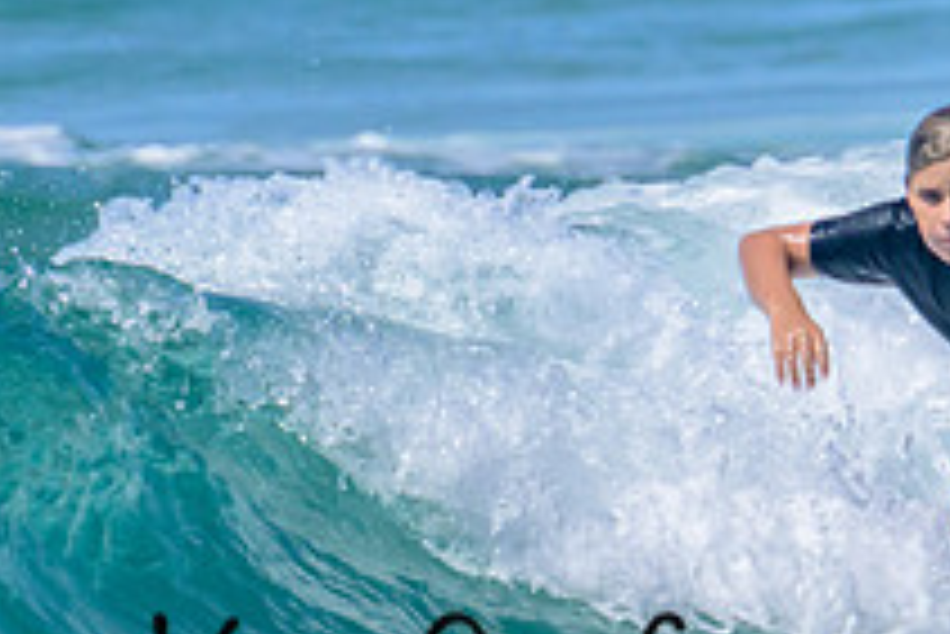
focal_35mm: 2989
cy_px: 473
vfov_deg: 0.5
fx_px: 78928
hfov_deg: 0.7
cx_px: 892
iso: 1600
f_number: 16
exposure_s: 1/2000
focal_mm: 800
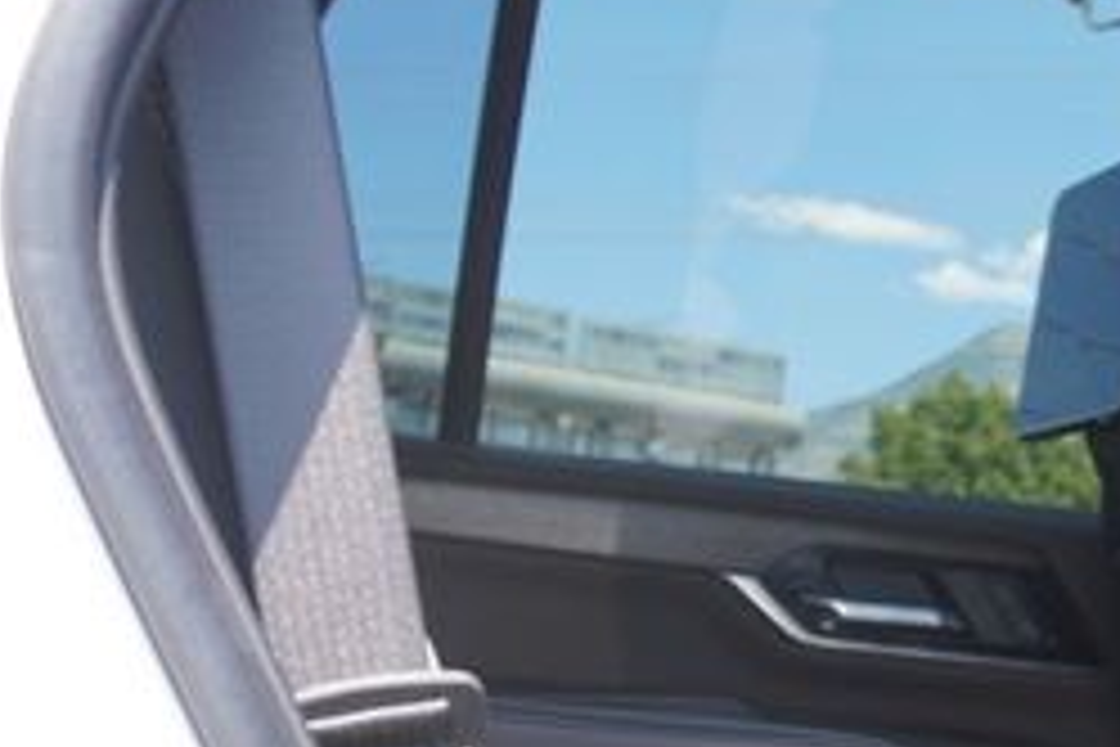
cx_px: 2249
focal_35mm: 105
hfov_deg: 15.5
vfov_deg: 13.0
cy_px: 612
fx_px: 3268
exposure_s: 1/100
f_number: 5
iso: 100
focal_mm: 17
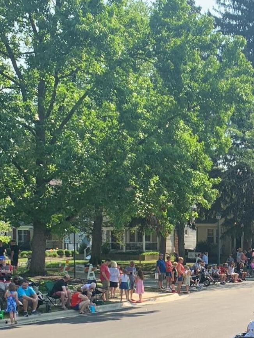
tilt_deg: +3.0
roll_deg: -1.3
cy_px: 281
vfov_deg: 31.2
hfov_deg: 22.7
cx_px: 293
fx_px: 587
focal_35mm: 60
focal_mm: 4.25
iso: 25
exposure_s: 1/631
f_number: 1.8
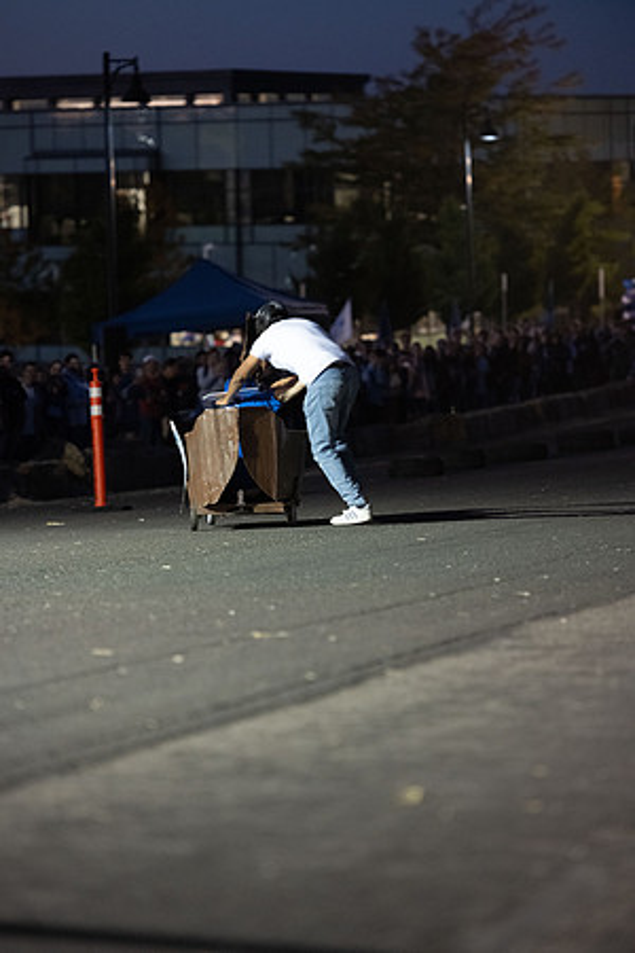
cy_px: 476
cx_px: 318
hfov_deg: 9.5
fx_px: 3836
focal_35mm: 145
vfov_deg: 14.2
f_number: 2.8
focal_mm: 145
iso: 4000
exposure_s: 1/100
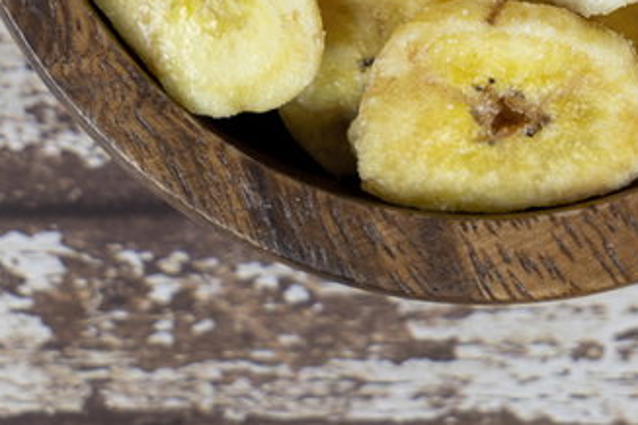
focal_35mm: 385
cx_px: 494
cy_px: -320
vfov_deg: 3.5
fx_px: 6823
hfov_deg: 5.4
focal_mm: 105
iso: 250
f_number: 8
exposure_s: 1/13
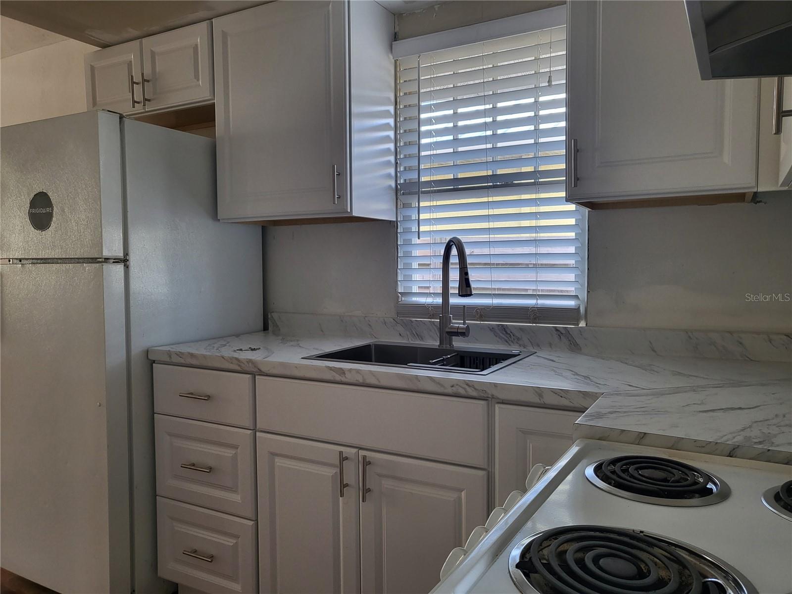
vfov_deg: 53.1
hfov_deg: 67.3
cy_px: 297
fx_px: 595
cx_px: 396
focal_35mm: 26
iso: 125
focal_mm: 4.25
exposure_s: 1/100
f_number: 1.8
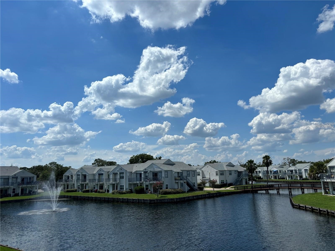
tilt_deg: +10.5
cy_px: 126
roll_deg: +0.9
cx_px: 168
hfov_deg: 67.3
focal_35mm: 26
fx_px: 252
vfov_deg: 53.1
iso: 50
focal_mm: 5.96
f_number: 1.6
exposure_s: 1/9091
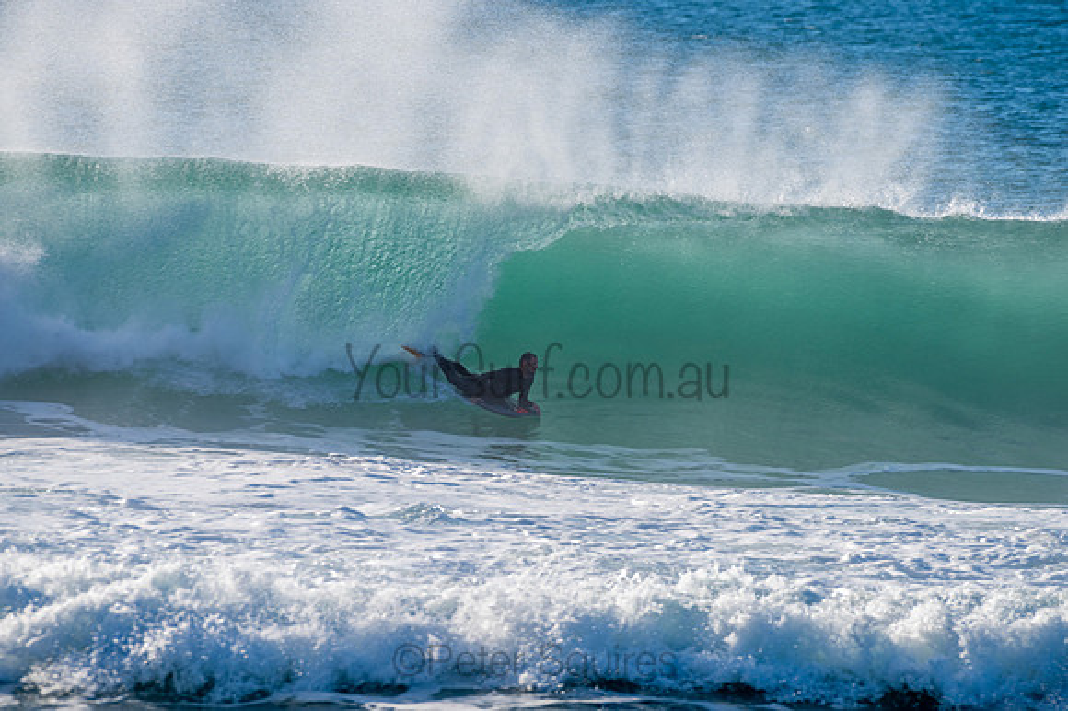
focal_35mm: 613
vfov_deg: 2.2
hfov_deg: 3.4
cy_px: 356
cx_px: 534
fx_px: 18167
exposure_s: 1/320
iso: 64
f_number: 8
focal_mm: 500
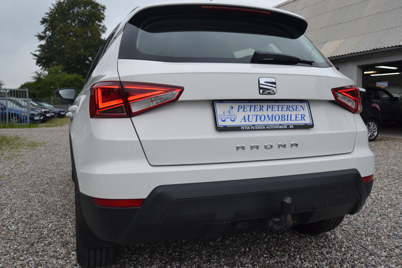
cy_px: 134
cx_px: 201
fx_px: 335
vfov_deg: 43.6
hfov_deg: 61.9
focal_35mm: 30
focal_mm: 20
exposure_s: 1/200
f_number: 7.1
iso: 100
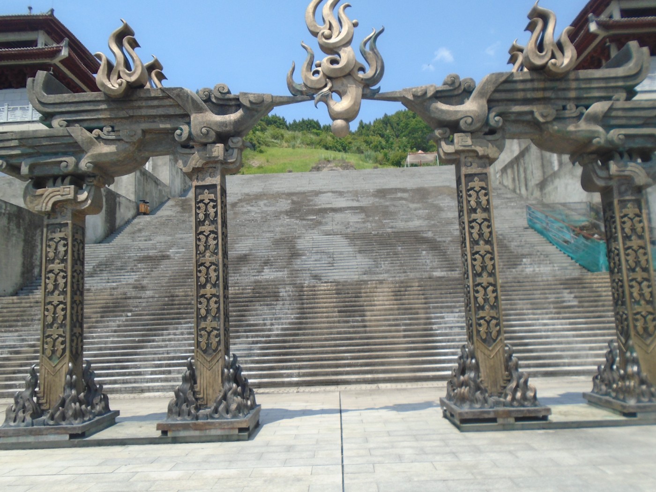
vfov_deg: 53.1
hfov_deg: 67.3
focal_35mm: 26
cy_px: 246
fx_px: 493
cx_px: 328
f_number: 8
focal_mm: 4.6
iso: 100
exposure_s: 1/160
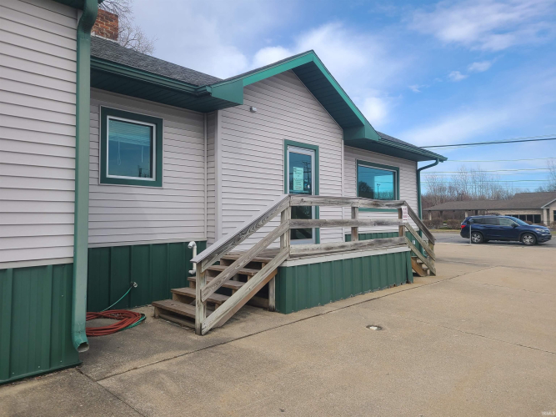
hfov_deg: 67.3
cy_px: 208
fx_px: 418
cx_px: 278
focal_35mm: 26
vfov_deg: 53.0
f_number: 1.8
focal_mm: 5.4
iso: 40
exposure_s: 1/1672
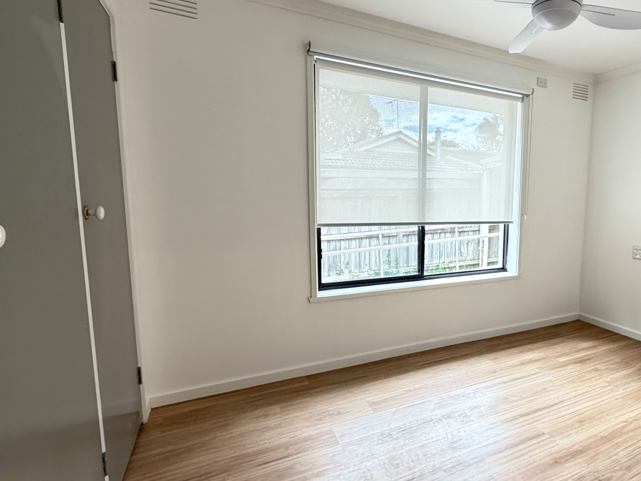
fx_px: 389
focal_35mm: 21
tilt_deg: -7.1
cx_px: 445
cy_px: 240
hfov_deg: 75.6
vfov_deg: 63.4
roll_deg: -1.3
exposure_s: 1/100
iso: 200
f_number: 2.2
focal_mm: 2.22
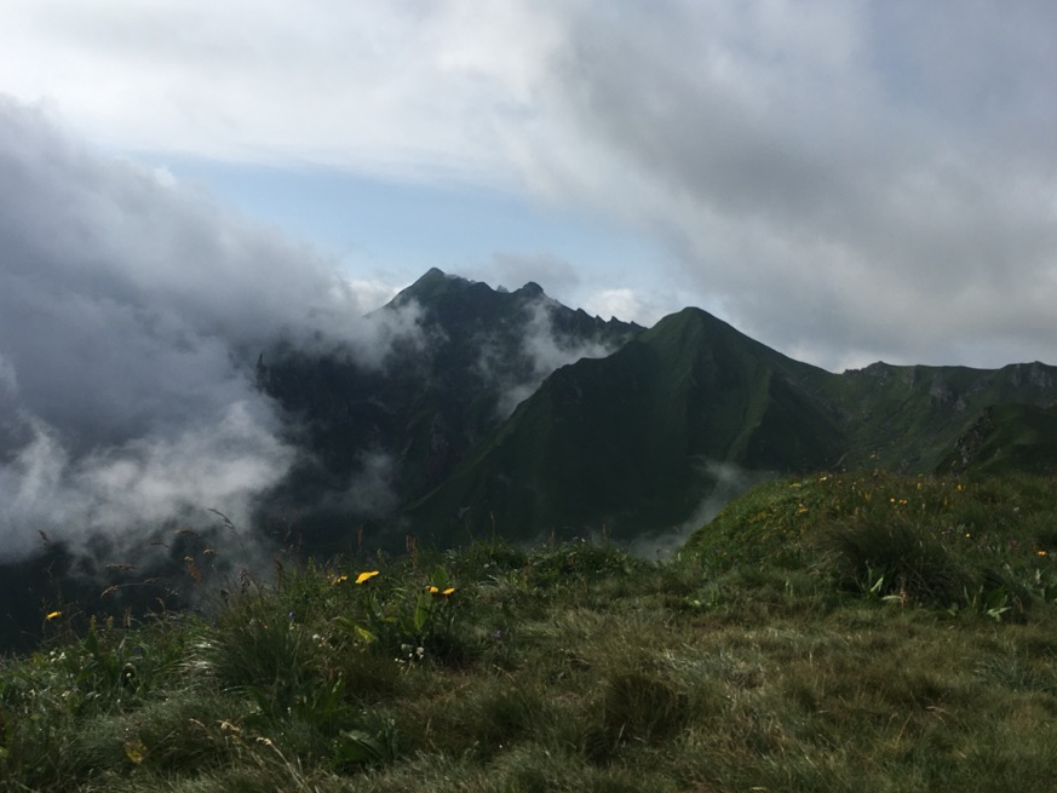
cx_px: 597
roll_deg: -1.6
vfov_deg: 41.8
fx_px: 1038
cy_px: 396
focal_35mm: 34
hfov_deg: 53.8
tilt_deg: +0.1
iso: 25
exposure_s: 1/3663
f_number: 2.2
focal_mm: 4.15
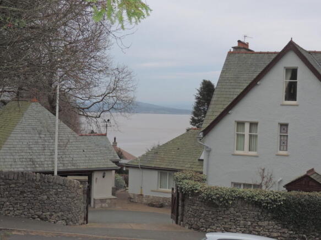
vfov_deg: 26.6
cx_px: 160
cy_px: 120
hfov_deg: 34.9
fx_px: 510
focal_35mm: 55
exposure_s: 1/2000
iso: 560
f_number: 3.7
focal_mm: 9.8
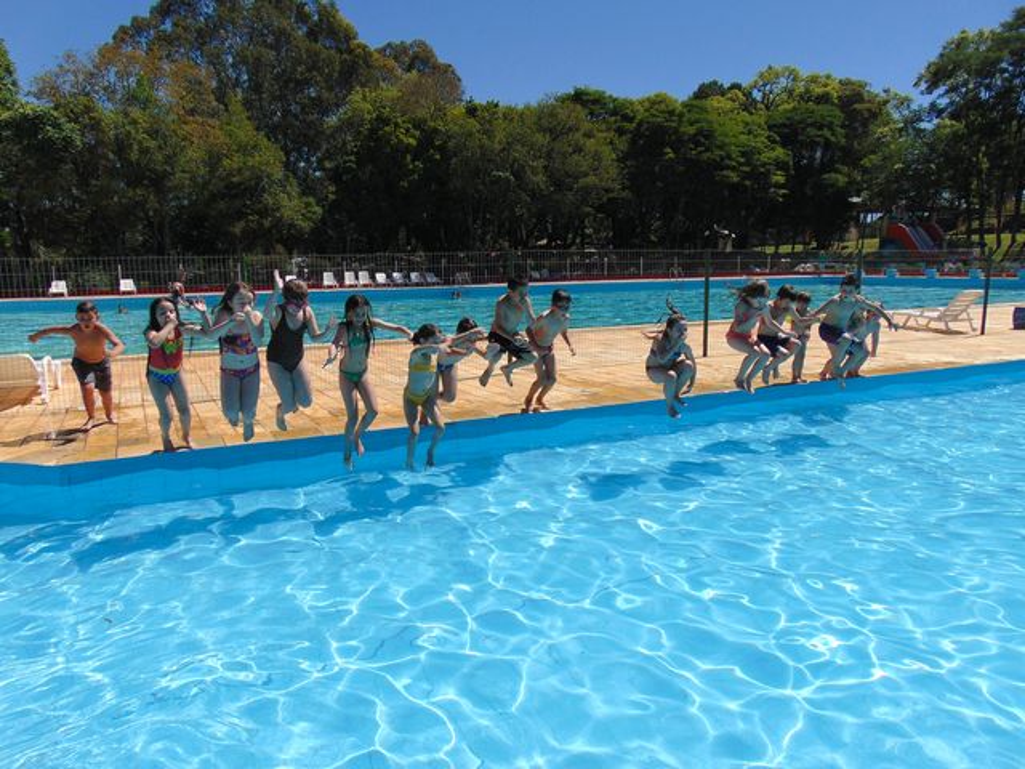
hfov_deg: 69.4
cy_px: 384
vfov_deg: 54.9
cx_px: 512
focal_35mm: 25
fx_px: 740
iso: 80
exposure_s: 1/400
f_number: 7.7
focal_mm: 4.5
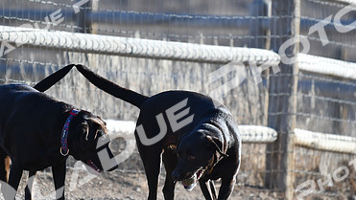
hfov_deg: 4.4
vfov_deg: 2.5
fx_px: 4637
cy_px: 122
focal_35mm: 491
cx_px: 154
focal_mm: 200
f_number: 2.8
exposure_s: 1/4000
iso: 320
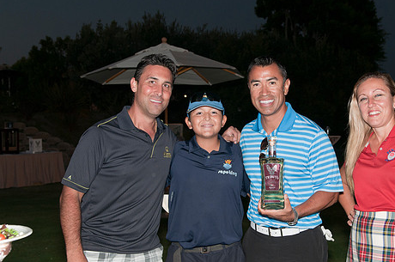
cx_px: 242
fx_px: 581
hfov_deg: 37.4
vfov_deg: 25.4
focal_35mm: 53
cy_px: 134
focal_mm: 28
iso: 200
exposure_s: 1/60
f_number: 5
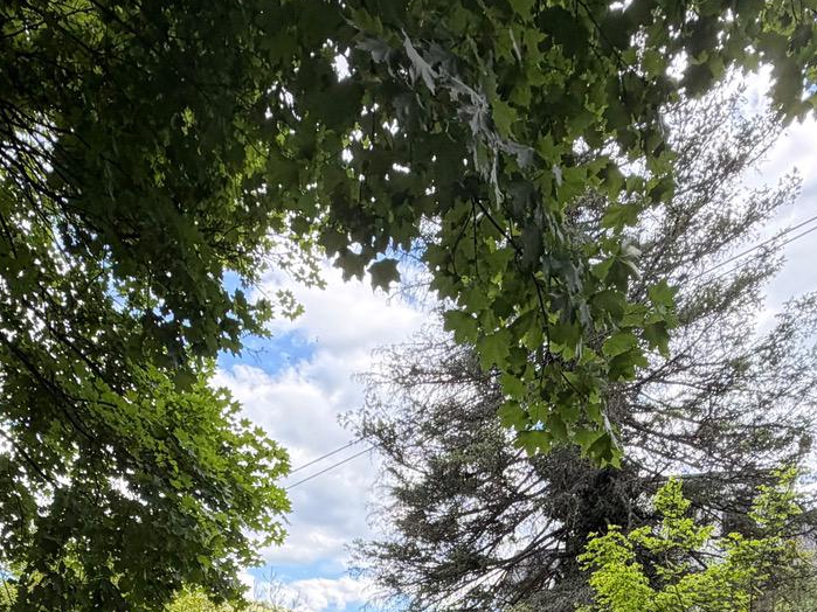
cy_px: 777
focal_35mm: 41
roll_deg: -3.2
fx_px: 968
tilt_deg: +0.1
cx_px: 327
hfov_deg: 45.5
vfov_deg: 29.1
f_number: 2.2
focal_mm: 2.22
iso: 64
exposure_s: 1/220
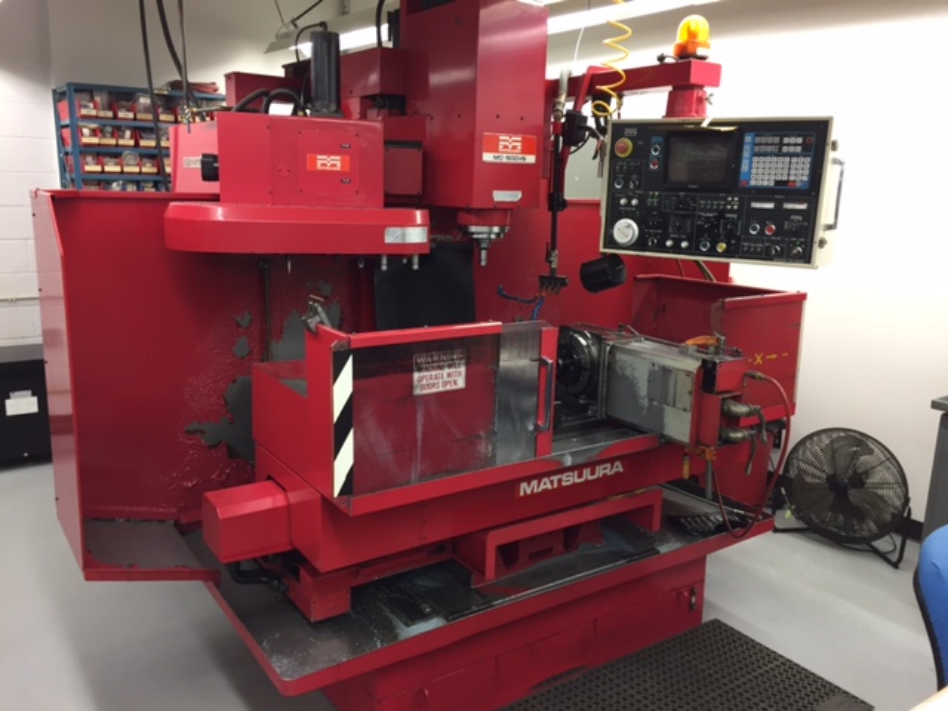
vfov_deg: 48.2
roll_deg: -2.4
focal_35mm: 29
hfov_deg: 61.7
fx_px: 794
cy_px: 356
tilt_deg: -11.3
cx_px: 474
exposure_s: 1/30
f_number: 2.2
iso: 64
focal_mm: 4.15
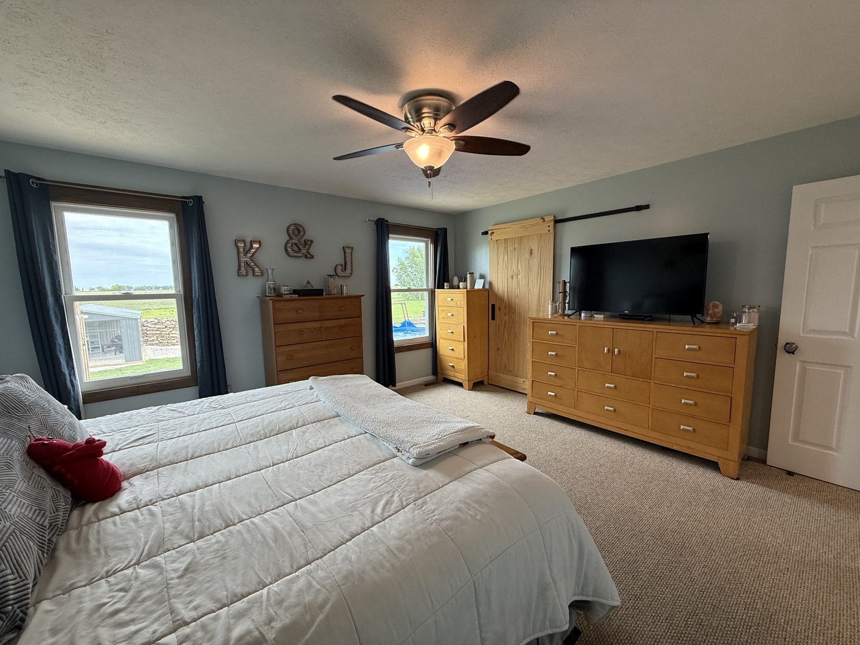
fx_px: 348
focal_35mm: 14
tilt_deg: -5.9
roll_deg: +0.6
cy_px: 322
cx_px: 430
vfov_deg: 85.7
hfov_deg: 102.1
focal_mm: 2.22
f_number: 2.2
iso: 200
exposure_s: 1/120
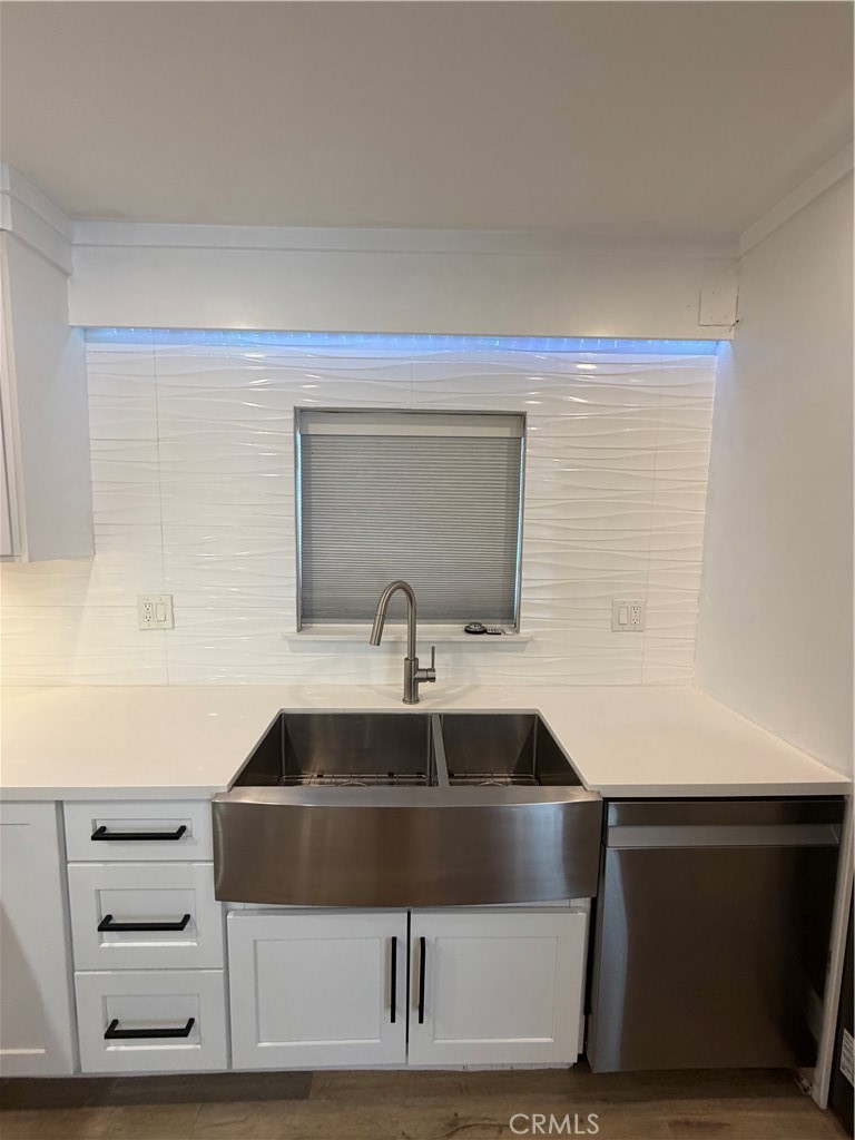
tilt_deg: -5.7
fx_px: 461
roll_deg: -1.2
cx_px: 428
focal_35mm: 14
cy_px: 570
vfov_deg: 102.1
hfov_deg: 85.7
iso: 160
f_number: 2.2
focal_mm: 2.22
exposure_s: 1/60
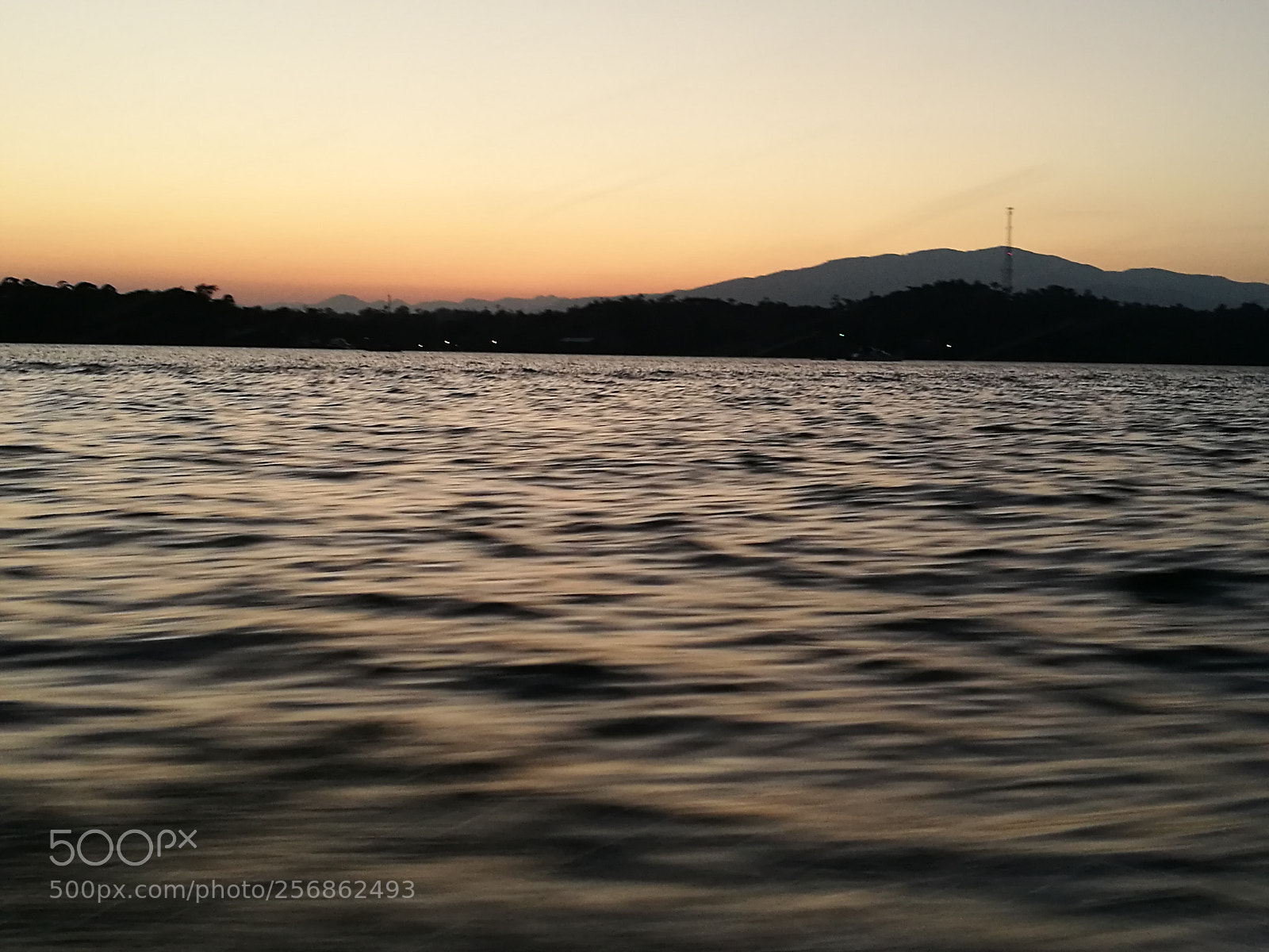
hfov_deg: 39.7
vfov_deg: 30.3
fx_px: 1760
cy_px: 476
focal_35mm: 48
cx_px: 634
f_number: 2.2
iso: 125
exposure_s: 1/40
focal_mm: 4.5
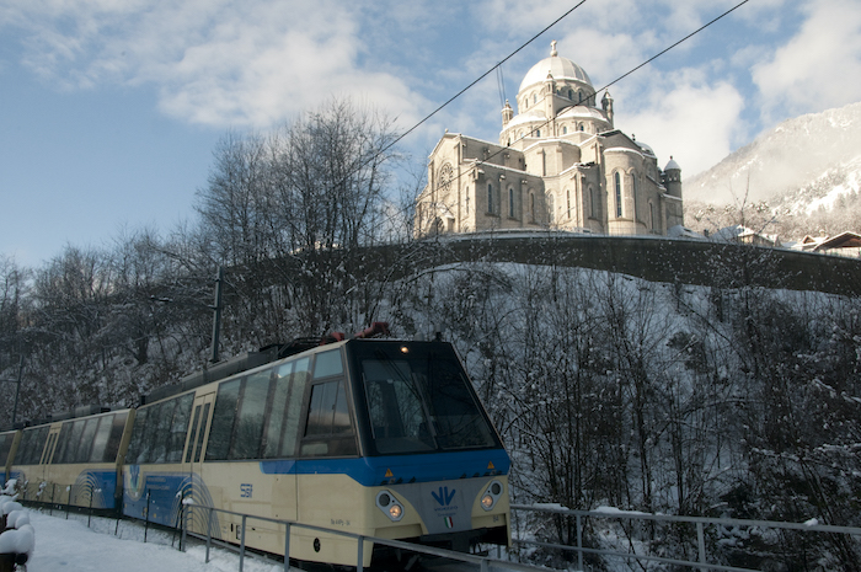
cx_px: 430
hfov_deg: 57.3
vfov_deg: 39.9
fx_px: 788
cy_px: 286
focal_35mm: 33
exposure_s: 1/100
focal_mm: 22
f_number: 22
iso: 400
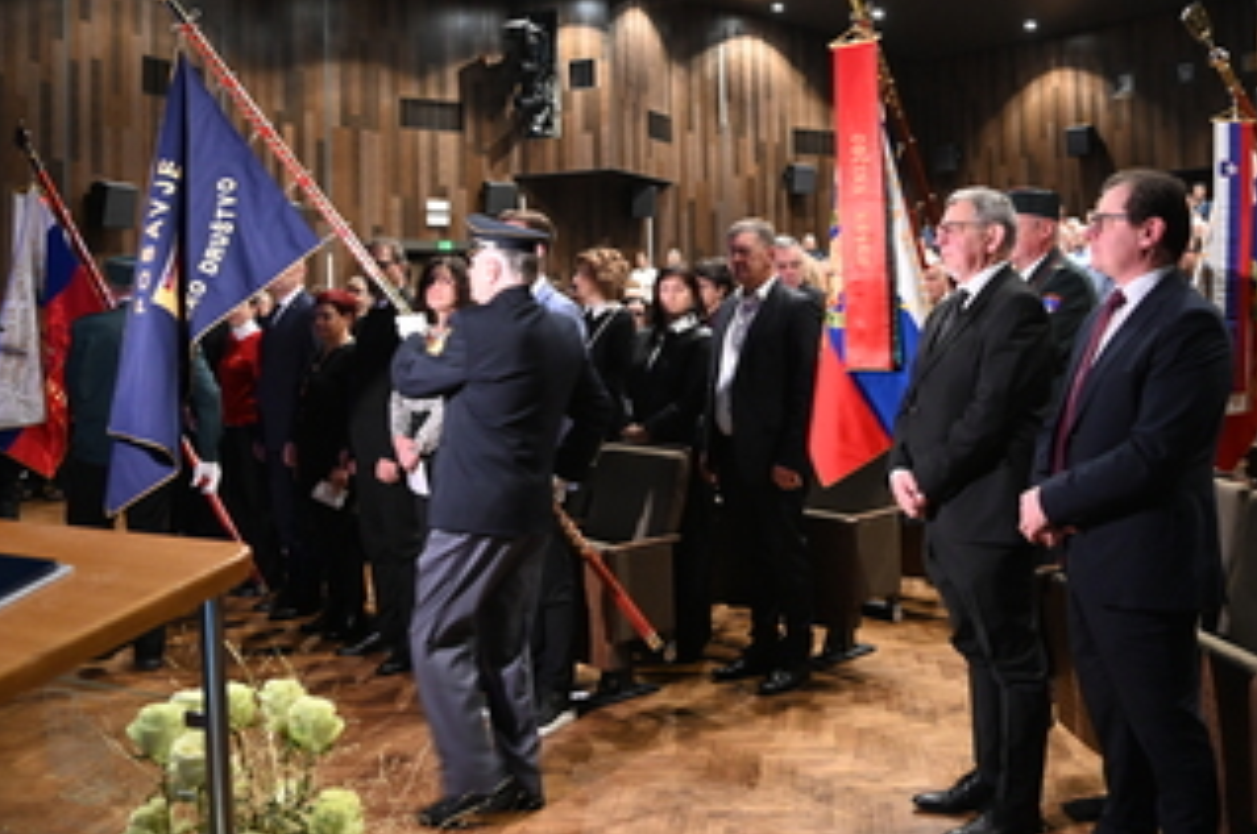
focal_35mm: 34
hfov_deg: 55.7
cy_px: 271
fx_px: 1185
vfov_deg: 38.3
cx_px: 708
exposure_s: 1/60
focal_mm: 24
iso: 4500
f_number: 4
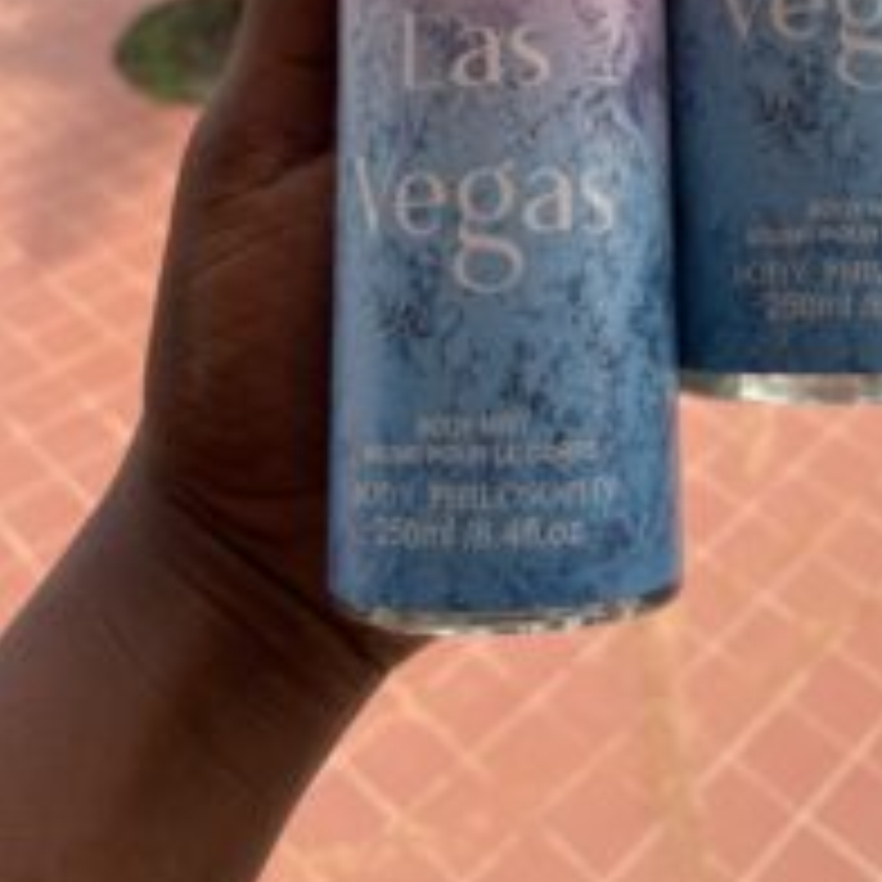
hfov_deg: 35.7
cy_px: 14
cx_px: 598
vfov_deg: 33.2
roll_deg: -2.8
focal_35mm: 47
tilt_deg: -23.9
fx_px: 1355
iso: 32
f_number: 1.6
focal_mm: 4.2
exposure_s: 1/2398
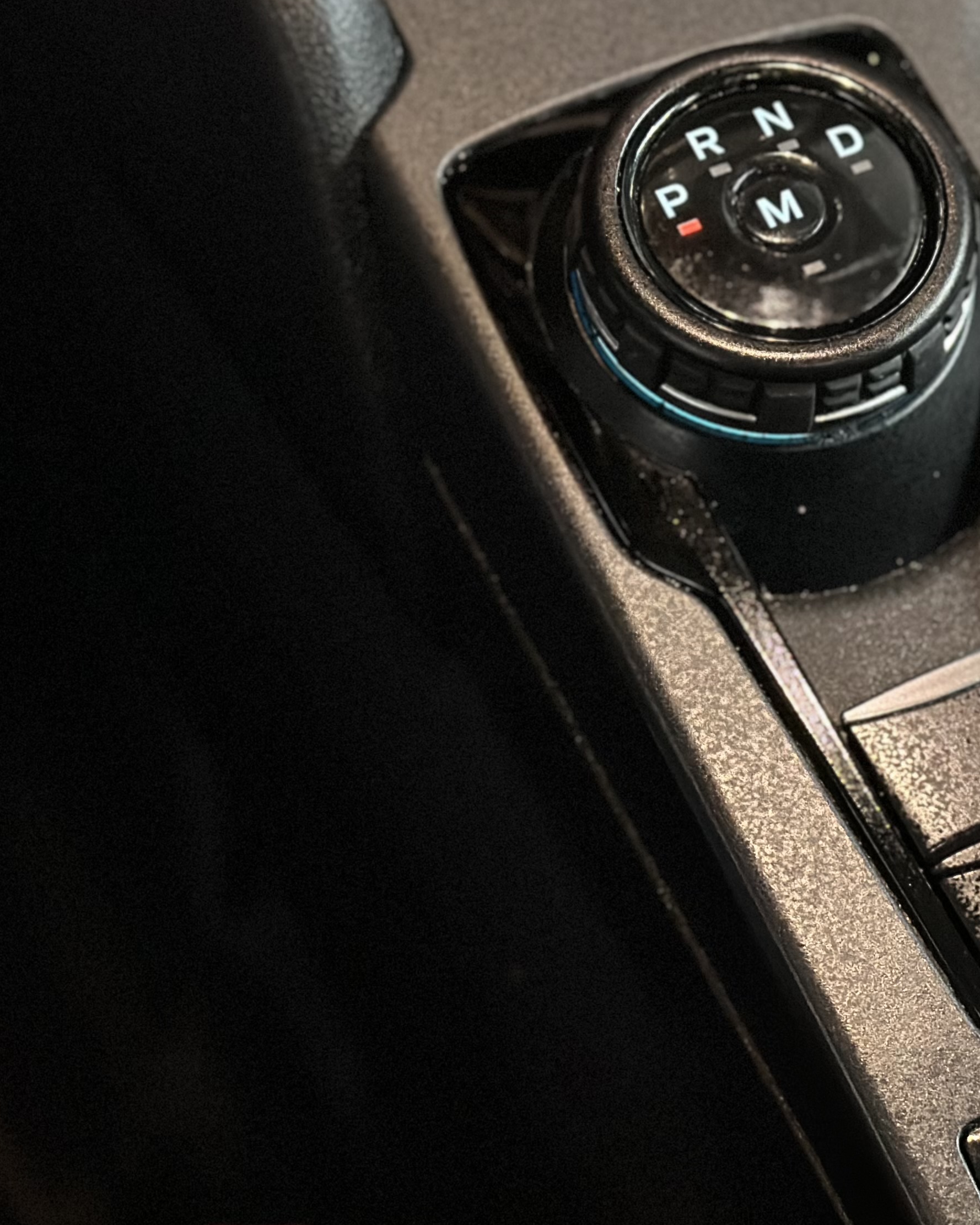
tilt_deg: -57.3
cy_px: 753
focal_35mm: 85
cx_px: 878
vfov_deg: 22.4
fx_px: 3081
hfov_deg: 17.8
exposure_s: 1/30
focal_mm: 6.86
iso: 1000
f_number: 1.78
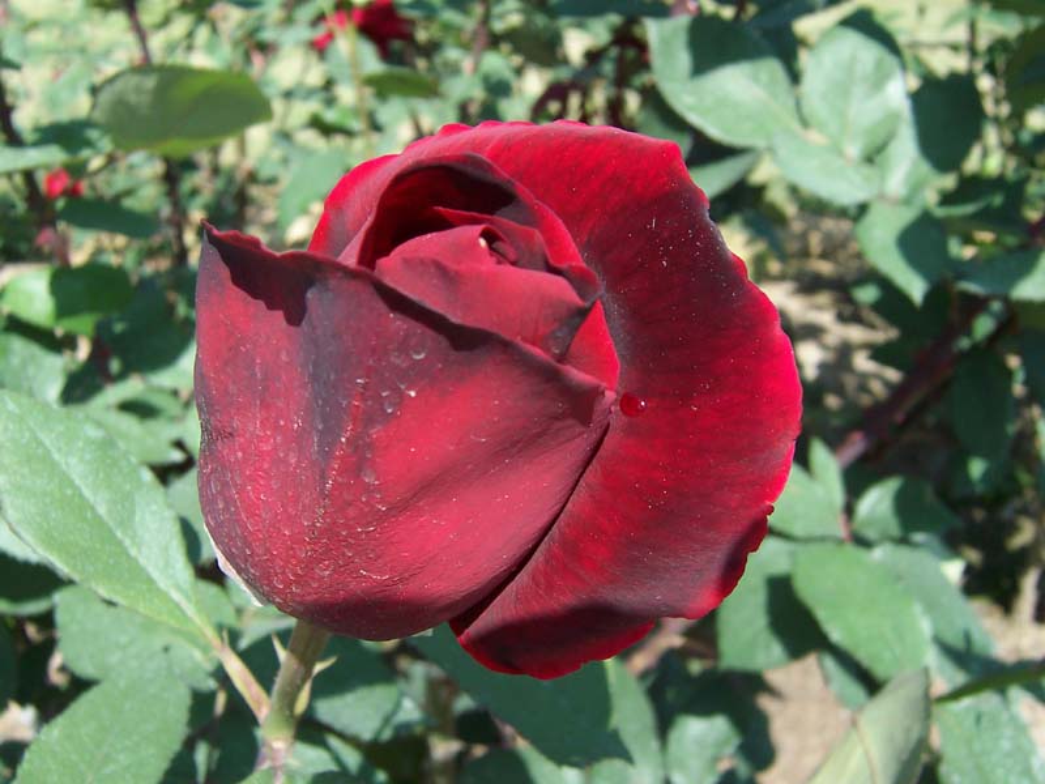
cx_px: 522
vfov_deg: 39.7
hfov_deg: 51.4
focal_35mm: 36
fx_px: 1087
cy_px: 392
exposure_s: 1/350
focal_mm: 5.6
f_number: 4
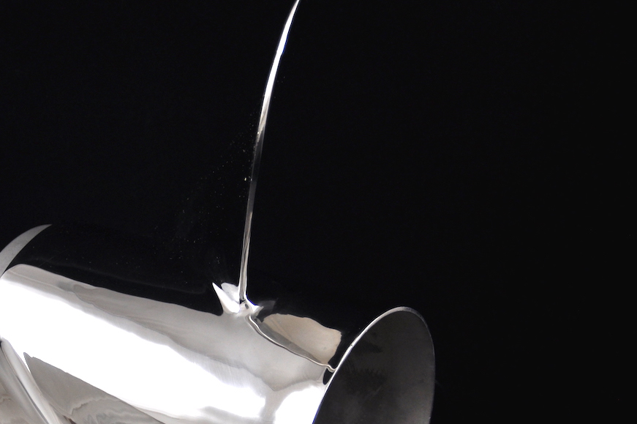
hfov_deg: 19.7
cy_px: 381
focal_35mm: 103
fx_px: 1821
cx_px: 170
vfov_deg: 13.2
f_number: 4.2
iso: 200
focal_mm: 34
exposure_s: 1/40
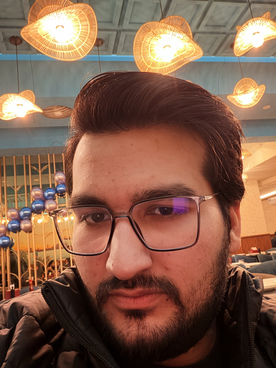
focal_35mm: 30
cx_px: 138
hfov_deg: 46.8
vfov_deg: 60.0
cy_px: 184
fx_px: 319
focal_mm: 2.71
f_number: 1.9
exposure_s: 1/14
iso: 1250
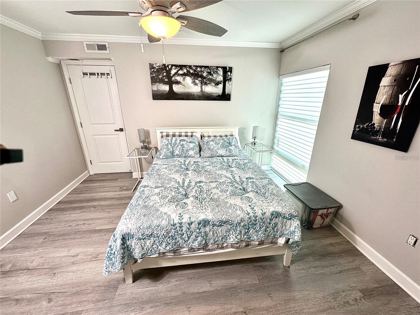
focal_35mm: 14
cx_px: 210
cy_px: 158
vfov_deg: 85.7
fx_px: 170
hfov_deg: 102.1
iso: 100
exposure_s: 1/120
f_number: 2.2
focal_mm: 2.22
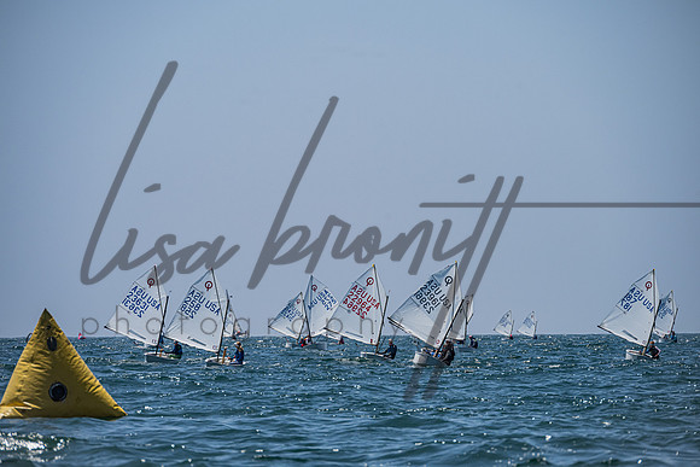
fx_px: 4652
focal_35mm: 239
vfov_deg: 5.7
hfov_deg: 8.6
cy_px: 230
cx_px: 355
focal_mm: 230
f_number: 8
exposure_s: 1/3200
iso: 500
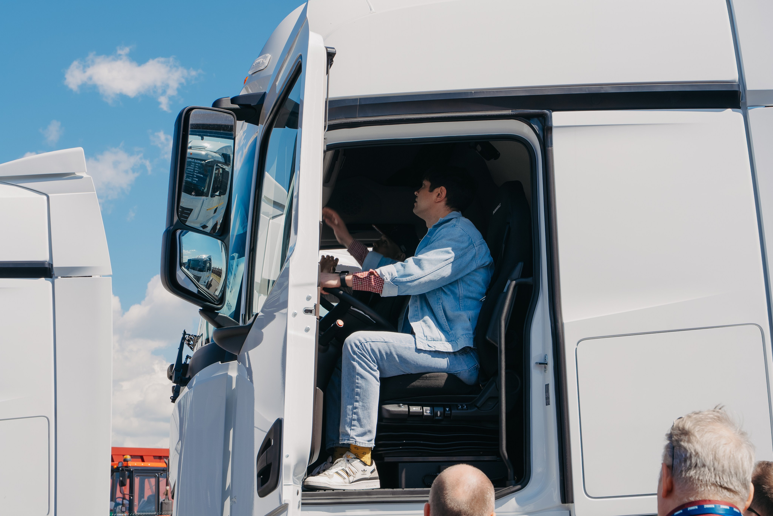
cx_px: 386
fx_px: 1503
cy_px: 258
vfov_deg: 19.5
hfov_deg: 28.8
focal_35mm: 70
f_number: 11
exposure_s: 1/160
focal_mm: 70
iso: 160
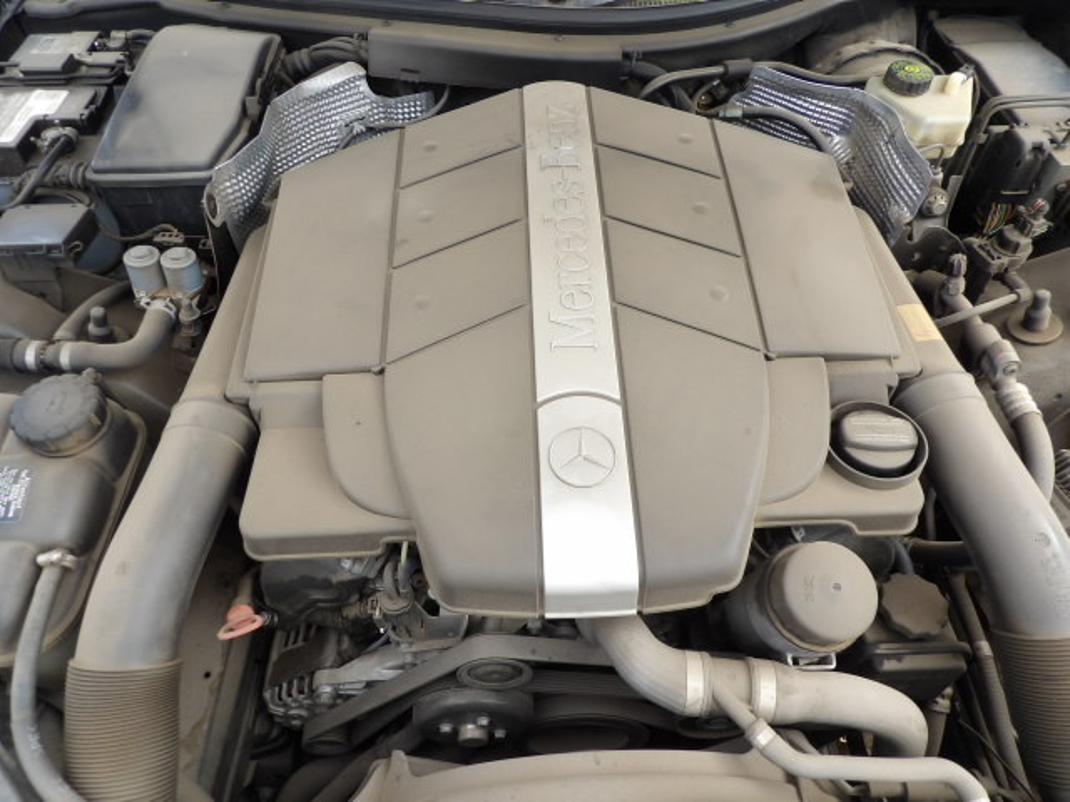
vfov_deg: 56.8
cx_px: 535
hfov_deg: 71.6
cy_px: 401
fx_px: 742
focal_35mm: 24
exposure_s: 1/173
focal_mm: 4.3
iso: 100
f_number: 3.2
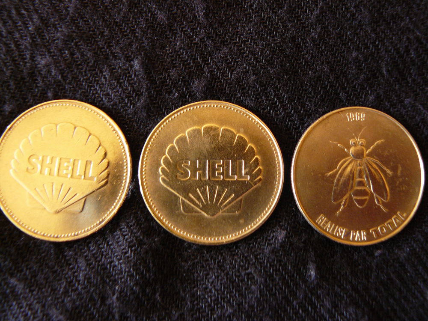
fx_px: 445
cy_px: 160
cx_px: 214
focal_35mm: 36
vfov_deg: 39.7
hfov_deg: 51.4
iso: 200
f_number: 2.8
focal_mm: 6
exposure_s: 1/8
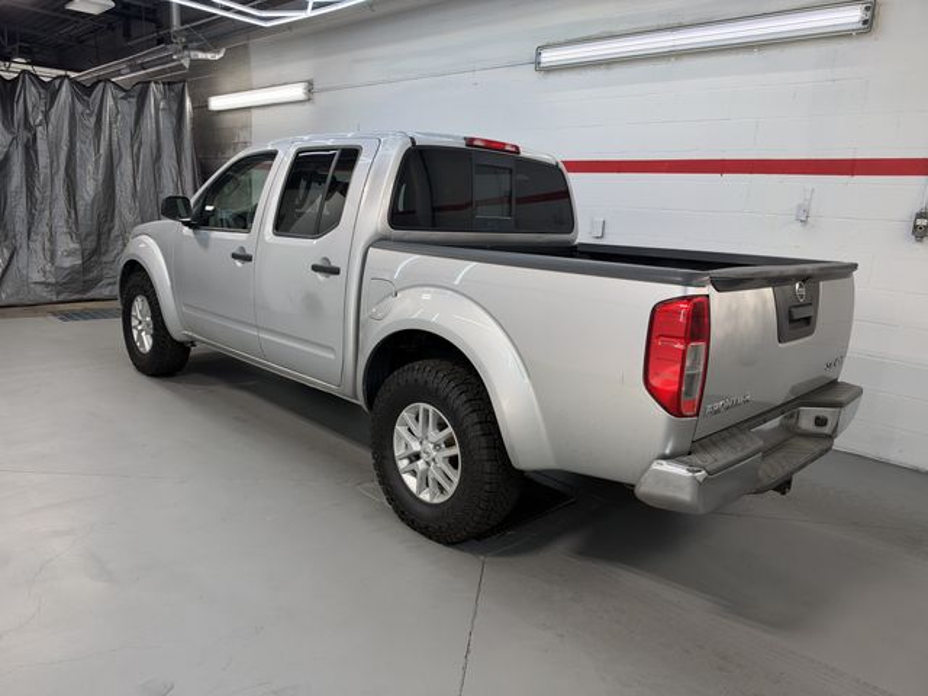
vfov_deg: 56.8
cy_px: 348
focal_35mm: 24
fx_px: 643
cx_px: 464
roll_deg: -3.1
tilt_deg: -12.2
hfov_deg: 71.6
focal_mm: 6.93
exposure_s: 1/215
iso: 50
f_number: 1.8
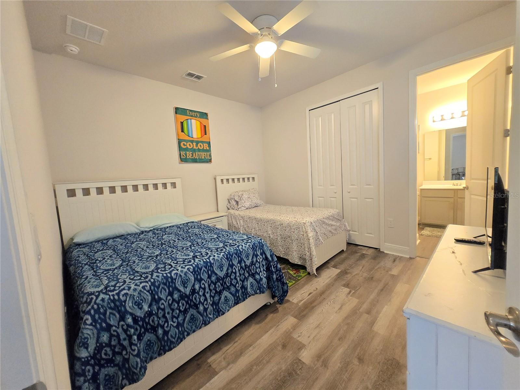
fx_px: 195
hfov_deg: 106.2
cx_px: 260
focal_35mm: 13
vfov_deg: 89.9
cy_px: 195
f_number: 2.2
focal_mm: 1.7
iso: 800
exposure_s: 1/60
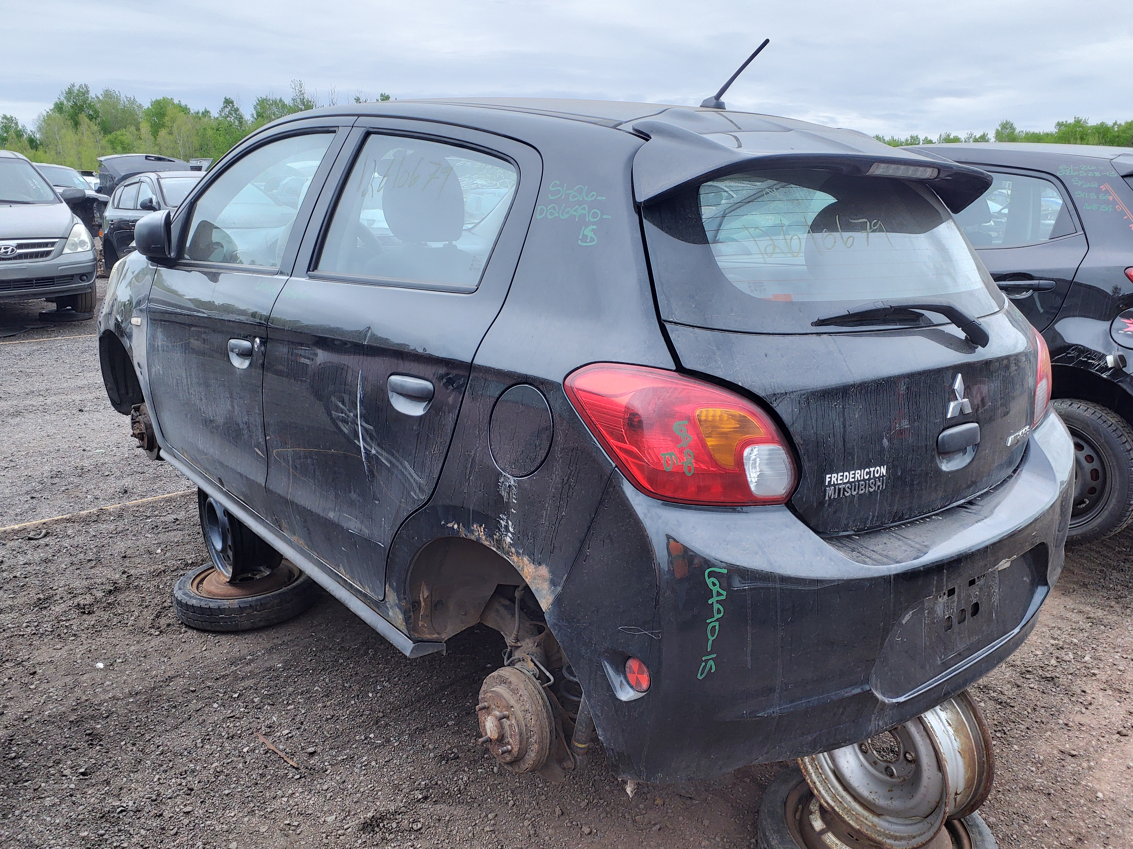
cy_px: 424
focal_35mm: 26
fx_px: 851
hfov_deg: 67.3
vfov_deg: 53.1
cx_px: 566
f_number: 1.9
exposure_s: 1/125
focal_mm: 3.58
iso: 40
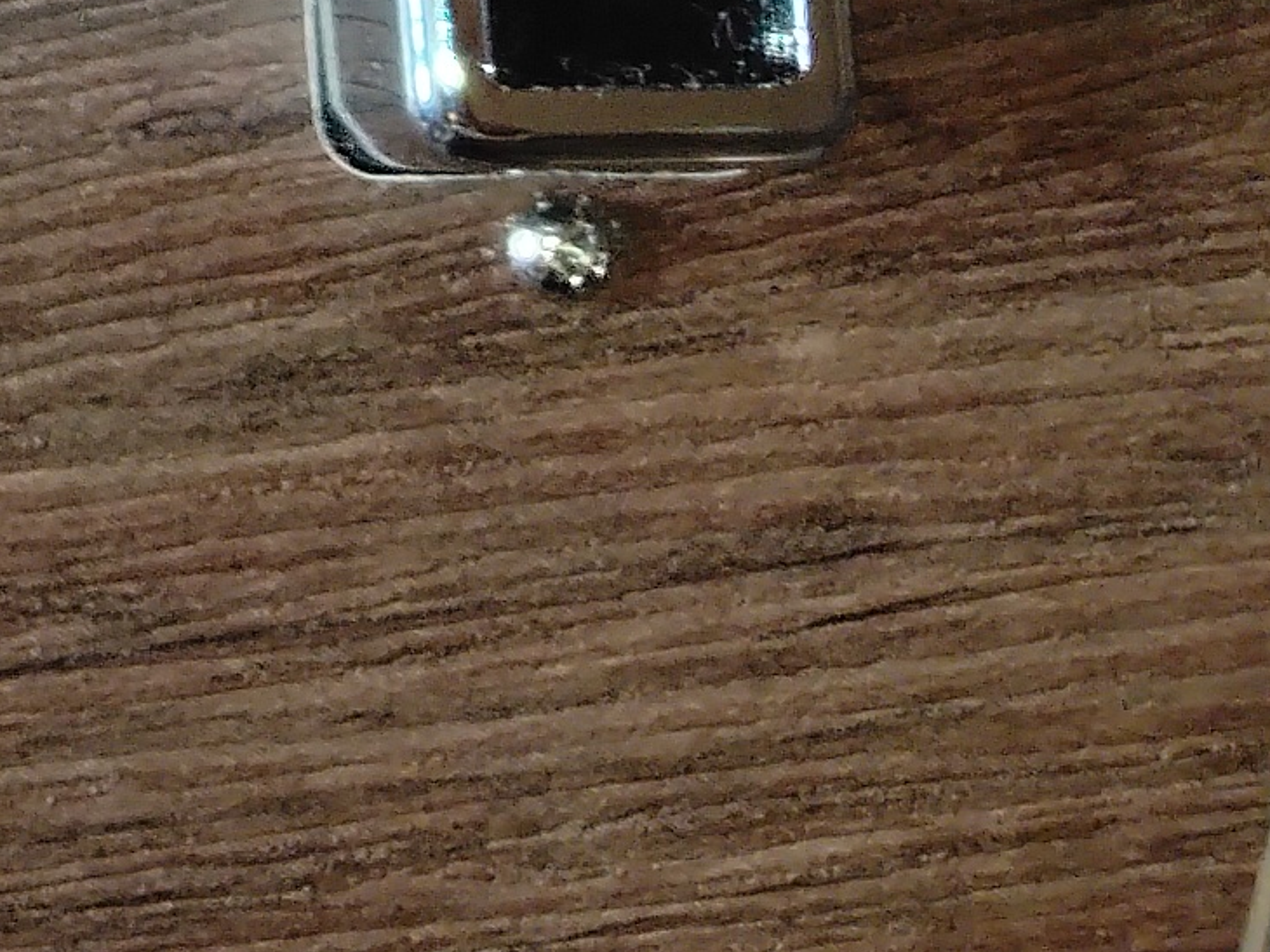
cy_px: -1319
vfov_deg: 8.9
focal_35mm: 151
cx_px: -2243
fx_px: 5538
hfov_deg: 10.3
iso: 359
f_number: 1.8
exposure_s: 1/33.3
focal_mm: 4.05
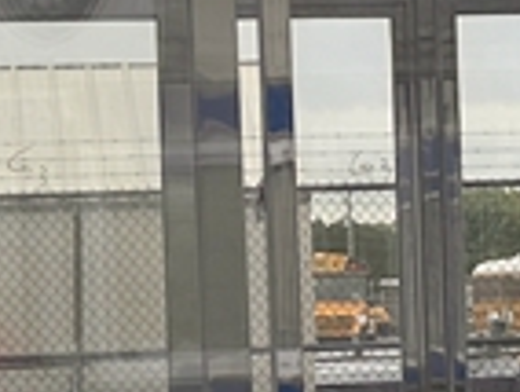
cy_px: 227
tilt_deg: -0.3
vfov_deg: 8.6
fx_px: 2603
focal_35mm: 173
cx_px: 410
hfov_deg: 11.4
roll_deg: -0.2
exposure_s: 1/3356
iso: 80
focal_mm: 6.86
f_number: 1.78
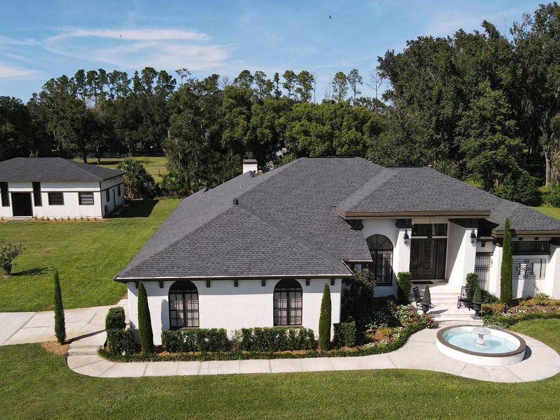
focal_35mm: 32
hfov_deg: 56.8
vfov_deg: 44.0
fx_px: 518
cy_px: 247
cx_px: 280
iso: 110
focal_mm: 4.5
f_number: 2.8
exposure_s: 1/725
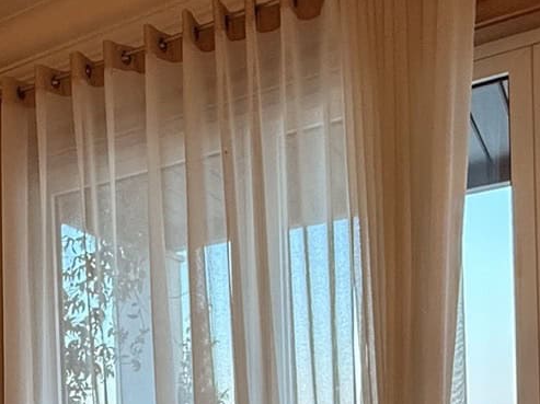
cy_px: 480
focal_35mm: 54
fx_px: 842
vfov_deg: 24.5
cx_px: 41
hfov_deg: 33.4
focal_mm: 2.2
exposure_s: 1/100
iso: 200
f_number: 2.2
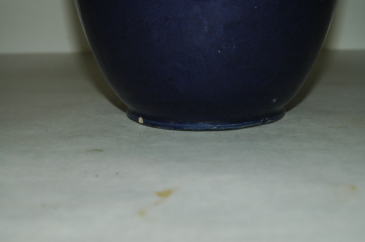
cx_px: 182
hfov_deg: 35.1
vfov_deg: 23.7
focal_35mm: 57
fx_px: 577
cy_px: 121
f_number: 7.1
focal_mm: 38
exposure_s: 1/125
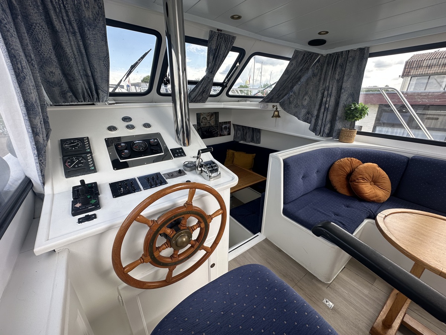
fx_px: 180
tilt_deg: -20.2
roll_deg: -0.2
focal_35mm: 14
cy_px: 168
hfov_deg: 102.1
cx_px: 223
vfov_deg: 85.7
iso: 50
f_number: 2.2
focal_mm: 2.22
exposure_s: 1/99
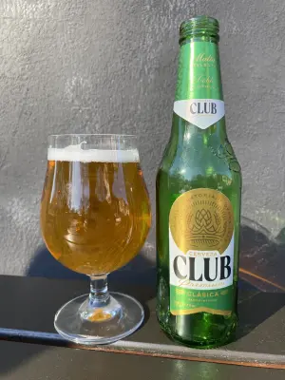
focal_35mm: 26
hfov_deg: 53.1
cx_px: 142
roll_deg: -1.8
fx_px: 285
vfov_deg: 67.3
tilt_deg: -5.0
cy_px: 190
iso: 32
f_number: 1.8
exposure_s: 1/330
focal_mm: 4.25
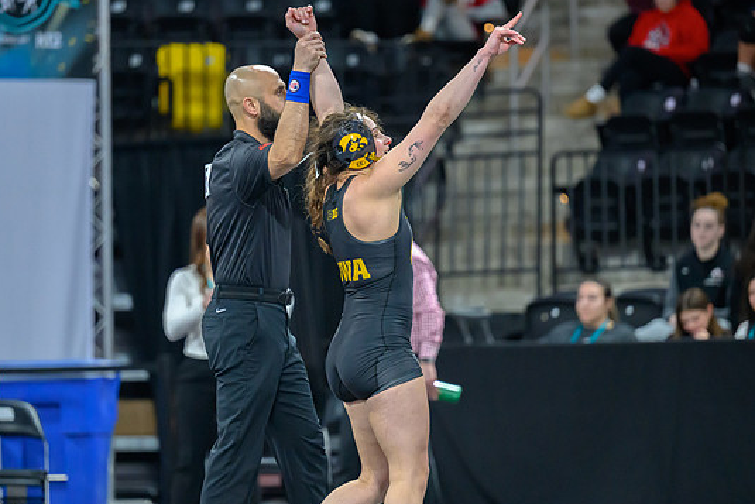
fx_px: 4636
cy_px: 252
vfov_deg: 6.2
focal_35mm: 221
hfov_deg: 9.3
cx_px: 325
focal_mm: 170
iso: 5600
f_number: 2.8
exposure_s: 1/800
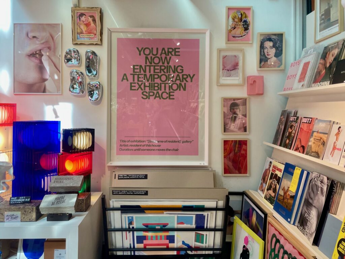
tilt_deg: -3.1
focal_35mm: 26
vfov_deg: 53.1
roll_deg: -1.8
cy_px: 130
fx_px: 259
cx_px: 172
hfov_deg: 67.3
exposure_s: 1/100
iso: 100
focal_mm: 4.2
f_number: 1.6
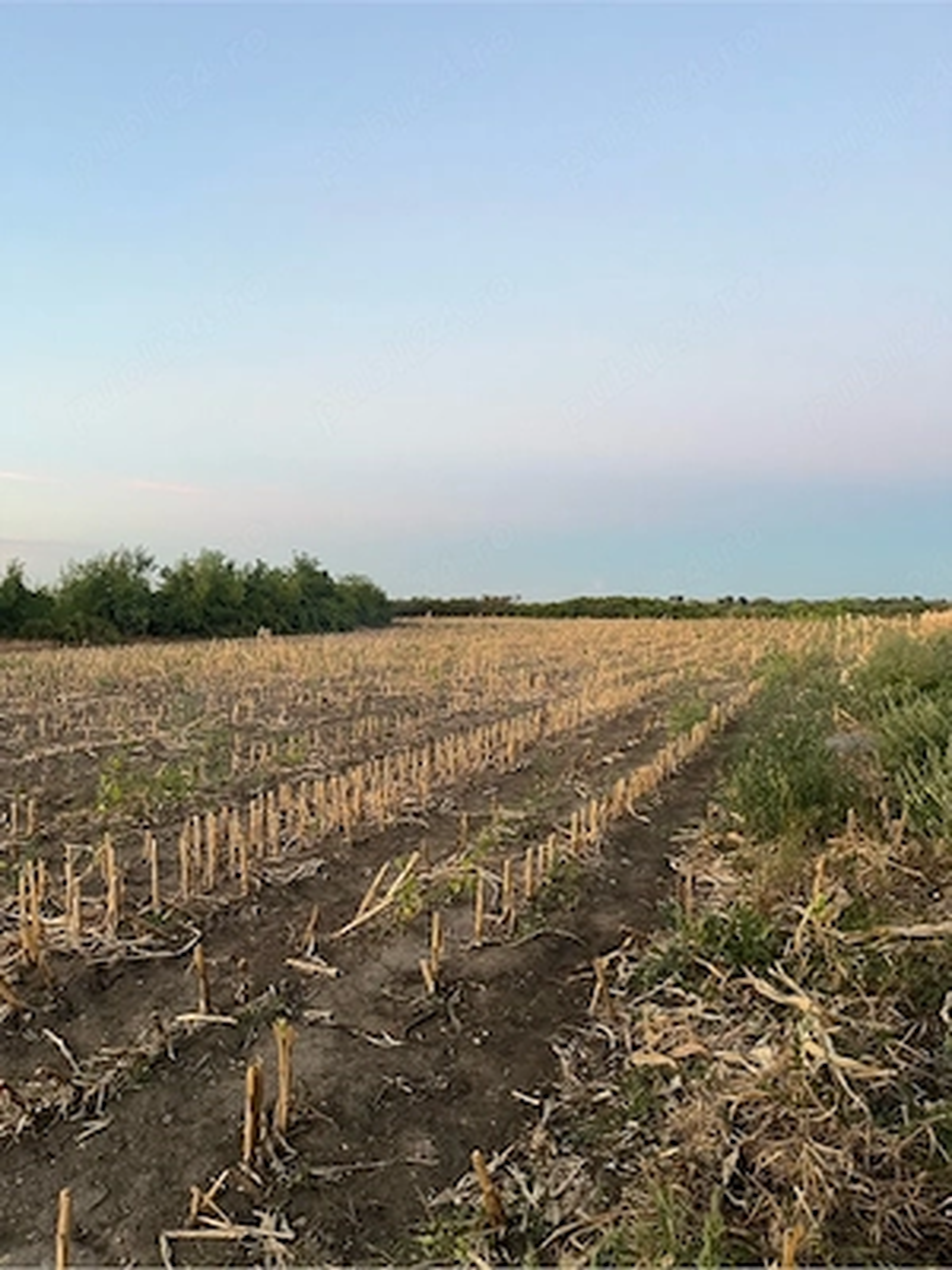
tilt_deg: -0.6
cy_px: 635
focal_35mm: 26
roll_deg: +0.4
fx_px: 953
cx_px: 476
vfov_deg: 67.3
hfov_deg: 53.1
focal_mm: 5.1
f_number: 1.6
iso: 160
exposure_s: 1/60
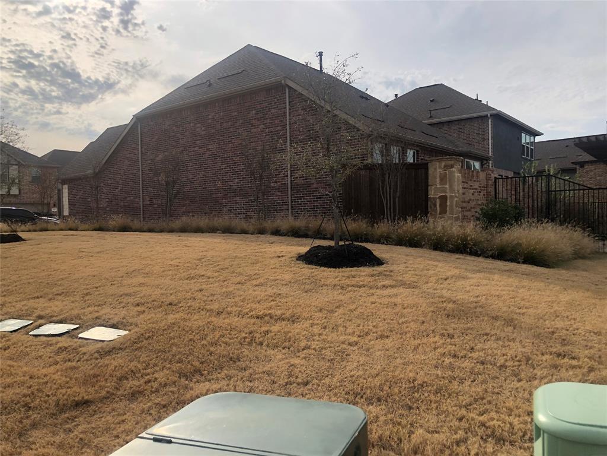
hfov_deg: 63.4
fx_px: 491
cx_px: 304
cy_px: 228
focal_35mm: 28
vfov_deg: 49.7
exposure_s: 1/3003
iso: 25
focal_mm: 3.99
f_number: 1.8
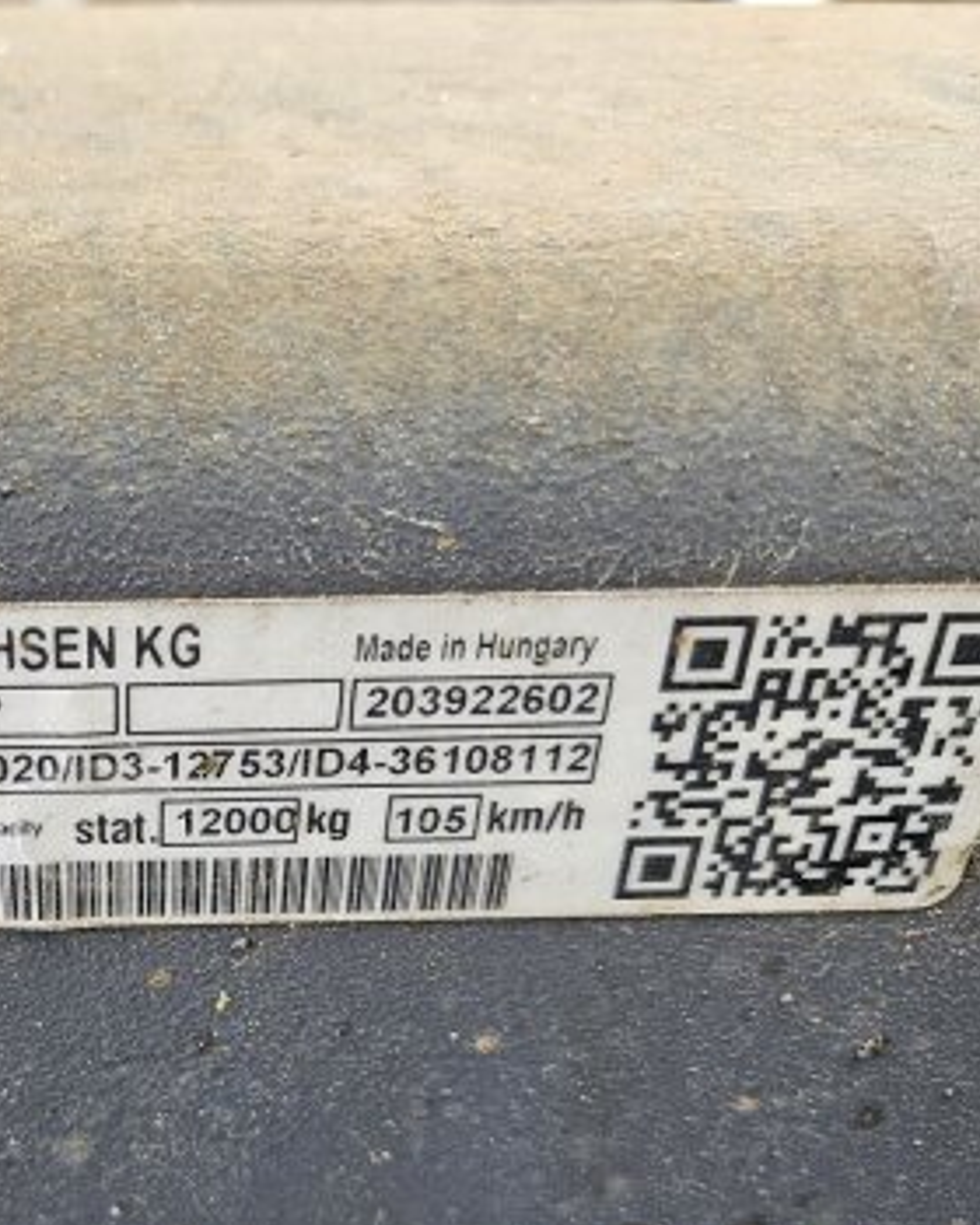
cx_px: 88
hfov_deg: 34.4
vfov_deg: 44.1
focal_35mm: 41
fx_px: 1486
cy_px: 830
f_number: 1.8
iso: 100
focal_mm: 5.4
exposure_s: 1/100
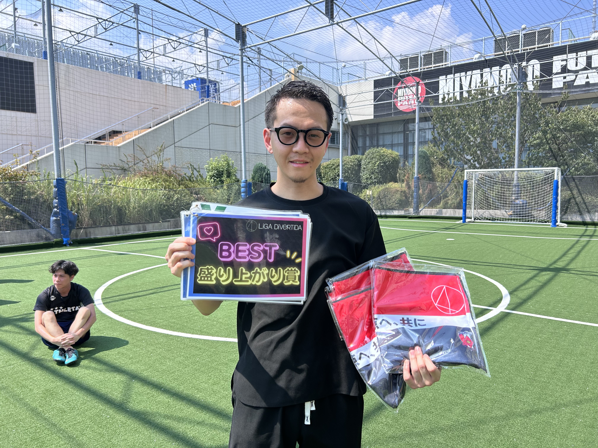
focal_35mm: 26
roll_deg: -0.1
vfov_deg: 53.1
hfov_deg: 67.3
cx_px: 299
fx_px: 449
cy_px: 224
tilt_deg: -6.0
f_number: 1.5
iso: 50
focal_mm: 5.7
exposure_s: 1/2252
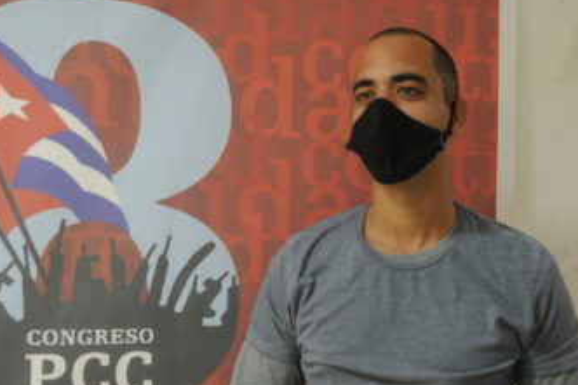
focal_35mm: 48
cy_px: 213
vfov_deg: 28.0
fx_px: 770
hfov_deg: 41.1
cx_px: 292
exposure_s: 1/30
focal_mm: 26
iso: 1000
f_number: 4
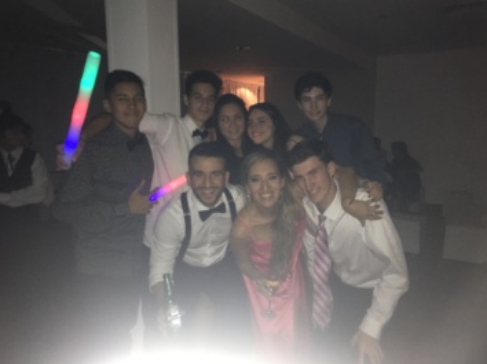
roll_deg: +0.3
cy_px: 177
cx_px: 248
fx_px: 422
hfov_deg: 60.0
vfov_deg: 46.7
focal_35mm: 30
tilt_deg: -6.9
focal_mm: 4.15
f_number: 2.2
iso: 125
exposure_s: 1/17
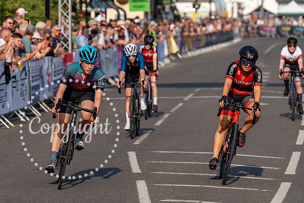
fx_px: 2212
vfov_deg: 5.2
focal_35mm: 262
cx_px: 96
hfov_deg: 7.9
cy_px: 64
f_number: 5
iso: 160
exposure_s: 1/1000
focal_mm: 191
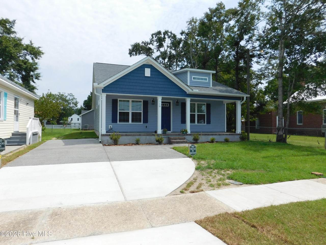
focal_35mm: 23
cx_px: 163
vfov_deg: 58.9
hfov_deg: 73.9
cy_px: 122
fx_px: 217
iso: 125
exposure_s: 1/500
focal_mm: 4
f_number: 6
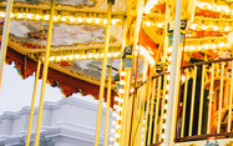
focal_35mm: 135
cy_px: 101
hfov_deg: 14.5
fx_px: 858
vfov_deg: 9.7
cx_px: 344
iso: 200
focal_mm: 28
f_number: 4
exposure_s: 1/20
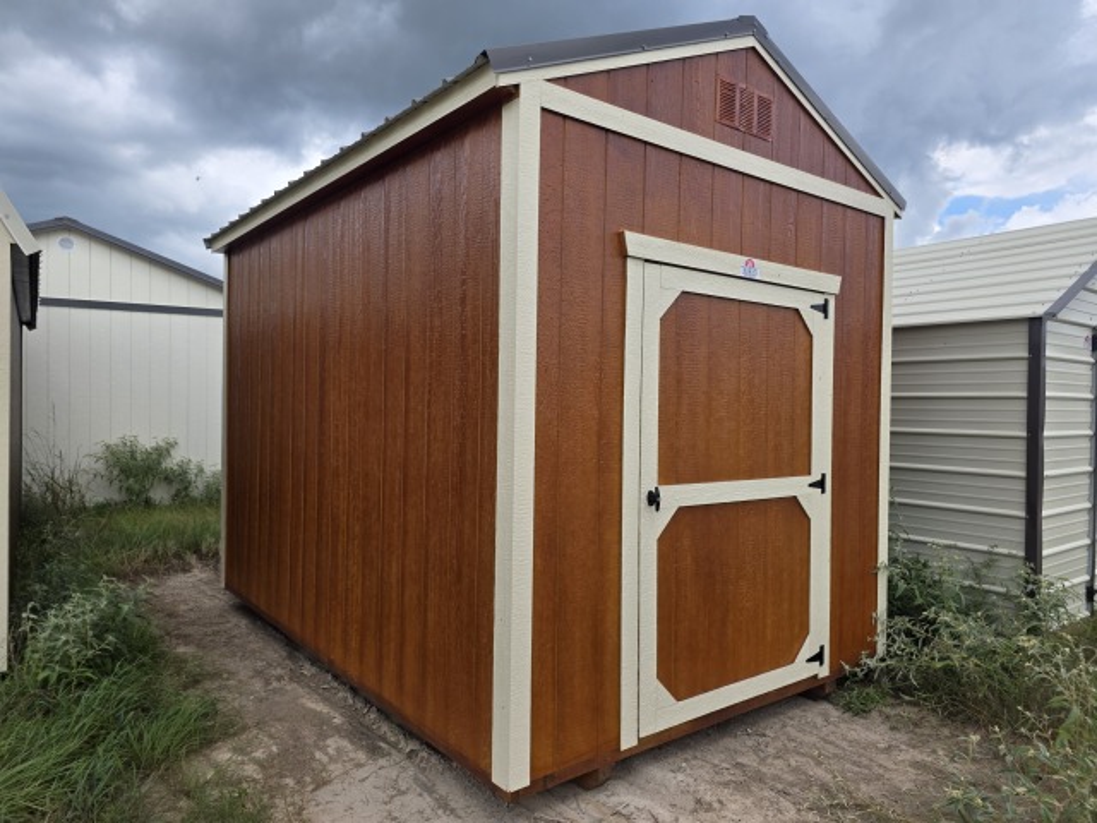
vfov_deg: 58.9
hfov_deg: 73.9
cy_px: 412
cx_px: 548
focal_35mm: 23
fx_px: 729
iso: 80
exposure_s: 1/3628
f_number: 1.7
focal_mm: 6.3
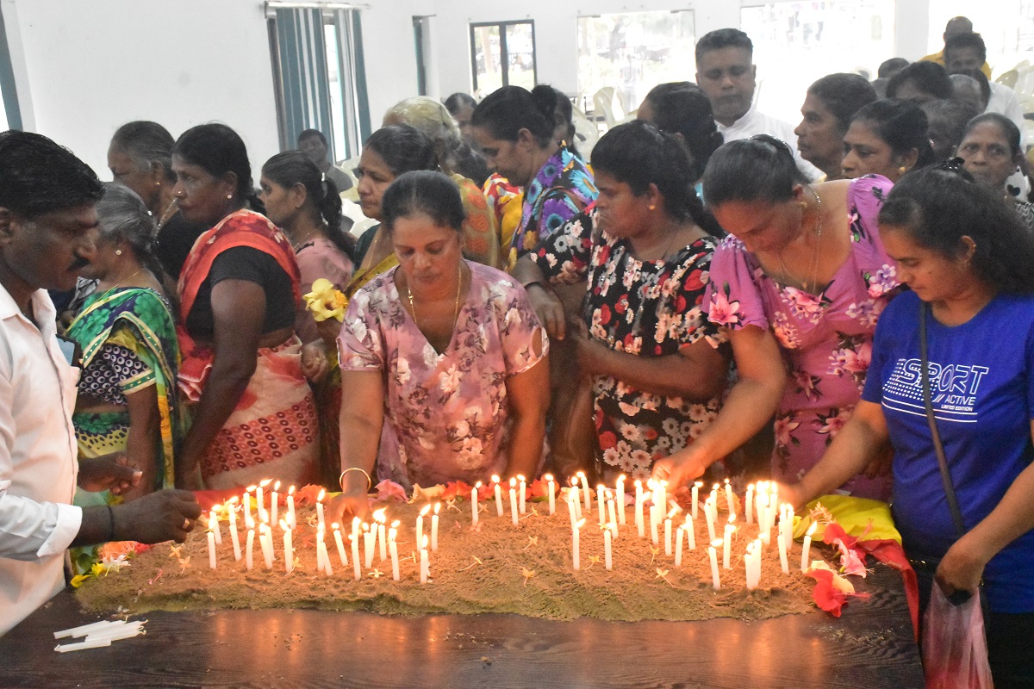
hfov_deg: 41.1
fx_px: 1379
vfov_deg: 28.1
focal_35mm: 48
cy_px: 344
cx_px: 517
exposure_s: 1/200
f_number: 11
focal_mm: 32
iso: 16000
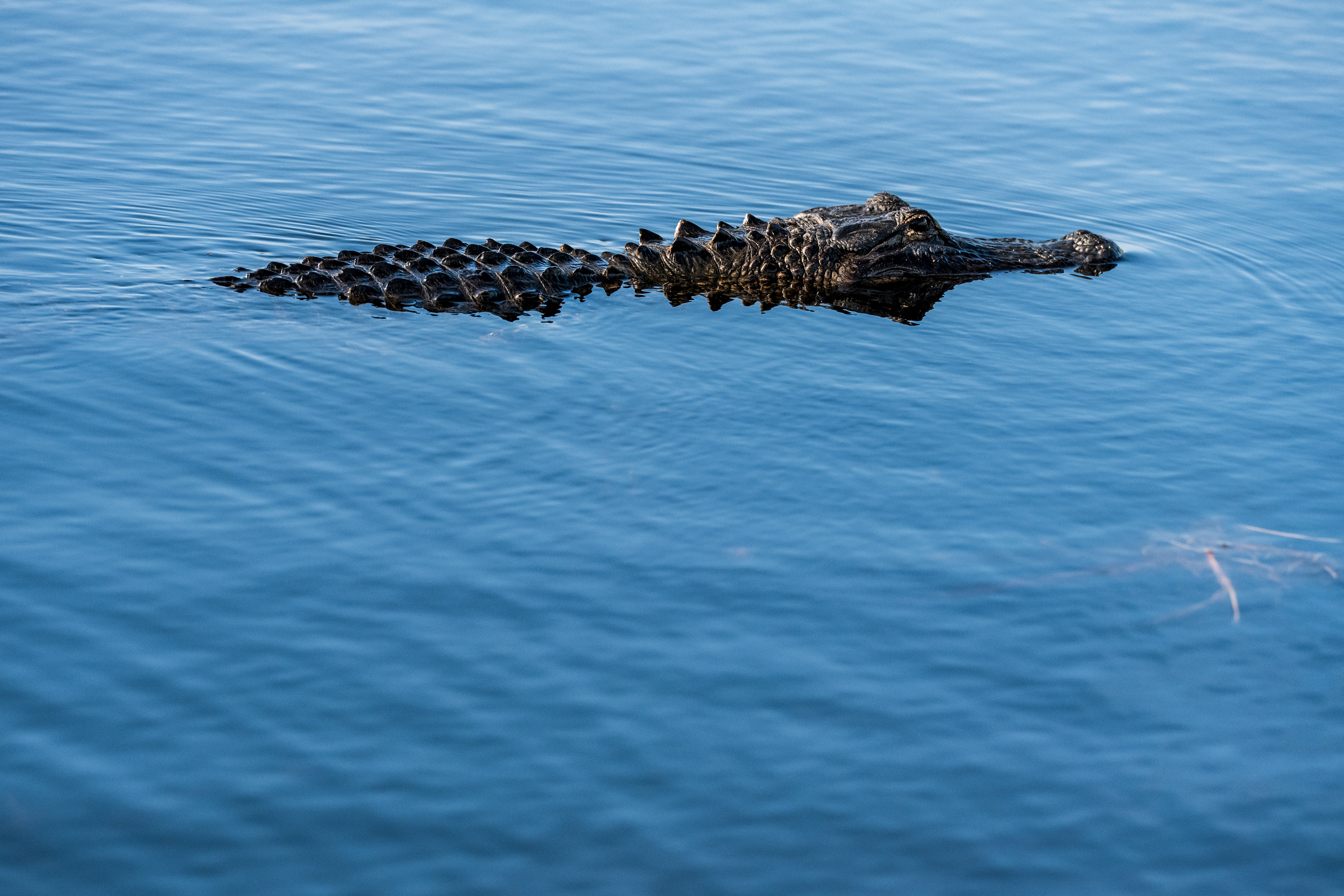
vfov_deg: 6.9
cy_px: 448
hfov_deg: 10.3
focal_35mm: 200
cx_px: 672
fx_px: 7466
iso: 800
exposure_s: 1/2000
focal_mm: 200
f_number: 5
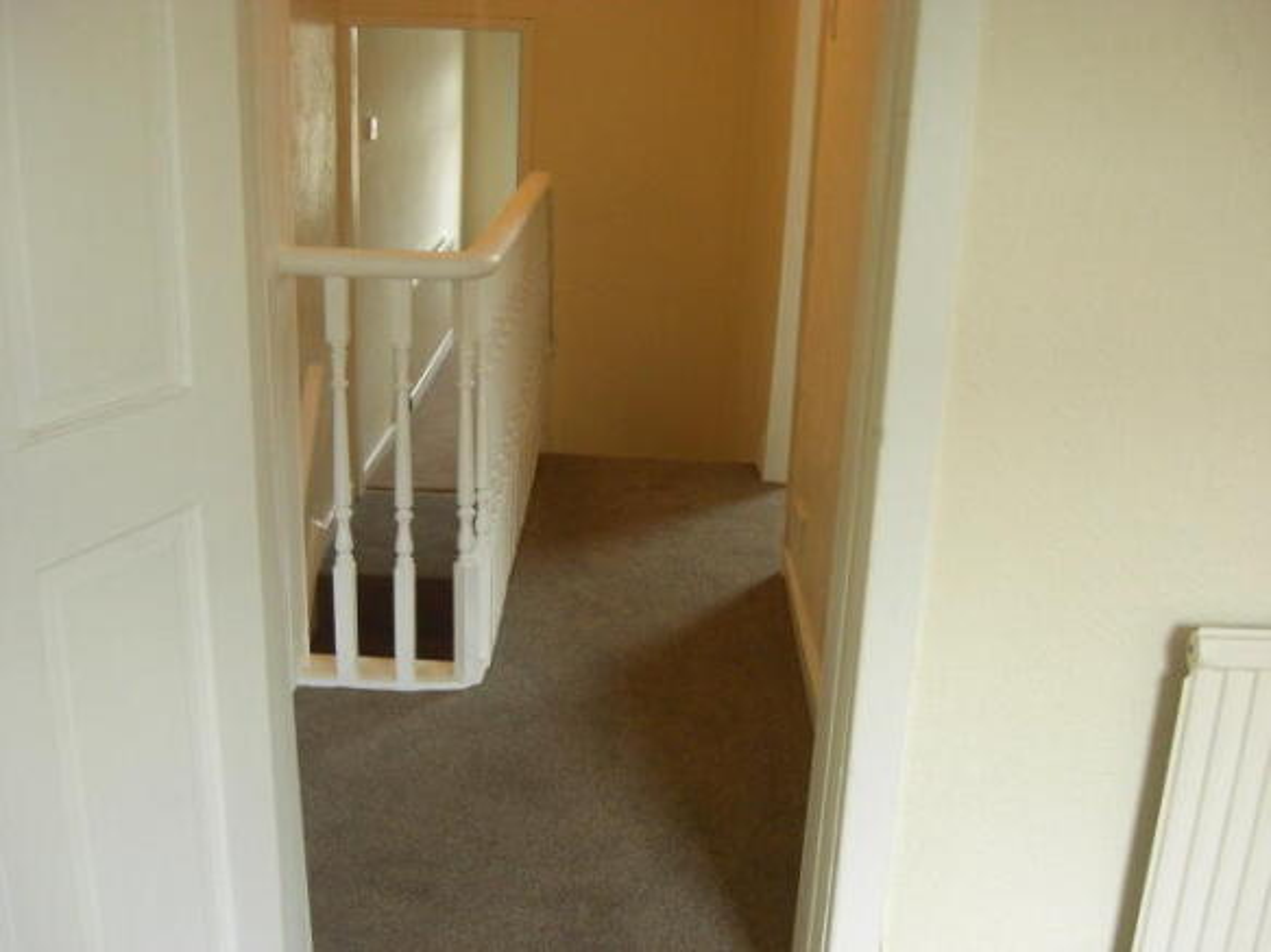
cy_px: 476
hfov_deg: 49.0
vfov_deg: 37.7
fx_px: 1395
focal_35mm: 38
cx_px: 636
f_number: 2.8
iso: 400
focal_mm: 7.9
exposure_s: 1/100
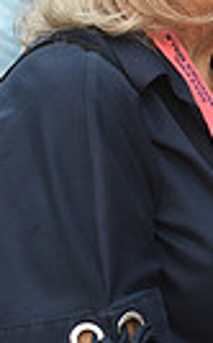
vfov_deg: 4.5
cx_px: 711
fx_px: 4347
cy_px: 45
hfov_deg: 2.8
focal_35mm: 465
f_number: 4
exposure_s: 1/500
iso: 1250
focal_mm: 70
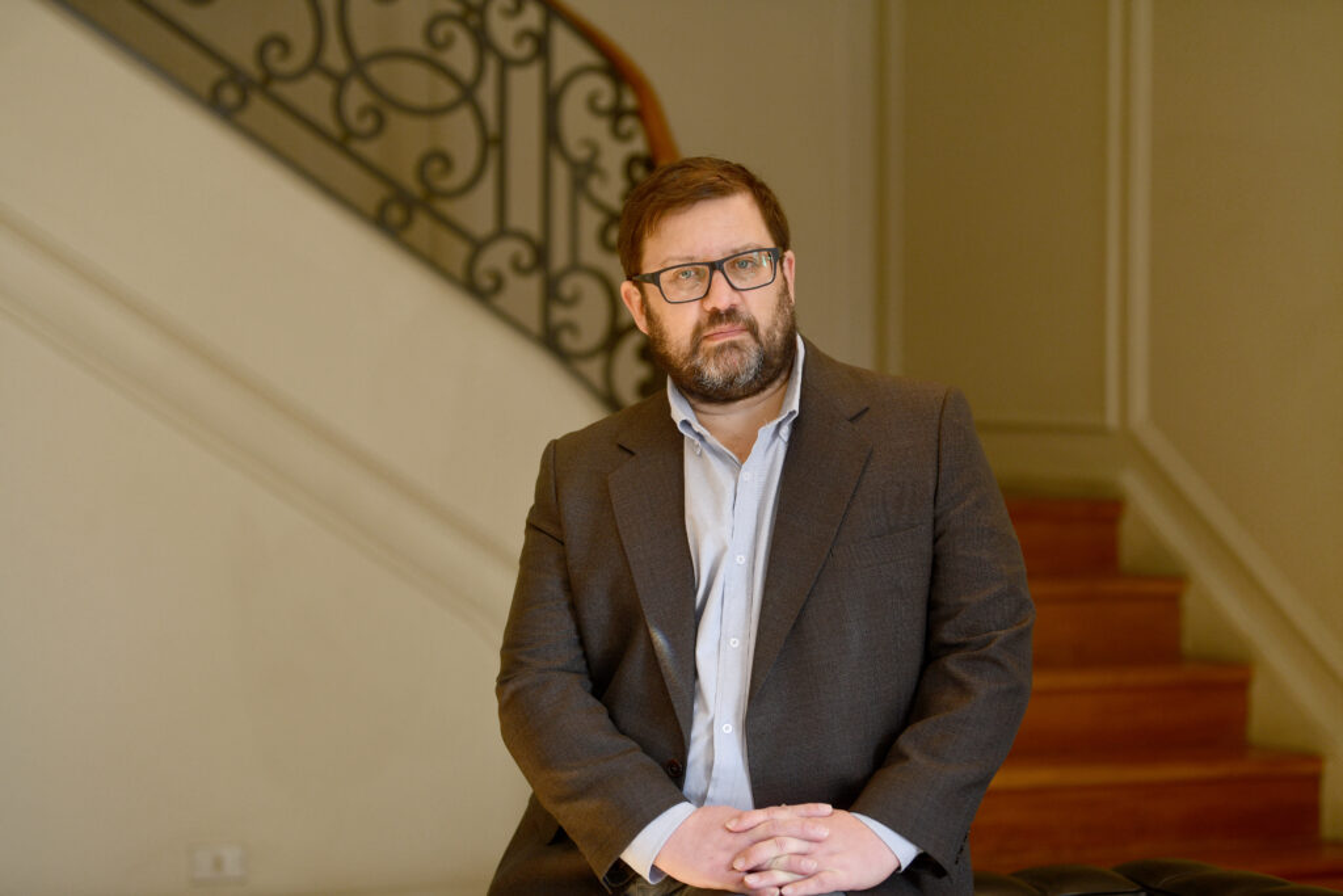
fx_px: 3544
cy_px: 448
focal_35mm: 95
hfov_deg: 21.5
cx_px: 672
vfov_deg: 14.4
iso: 400
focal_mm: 95
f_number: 3.2
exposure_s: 1/160
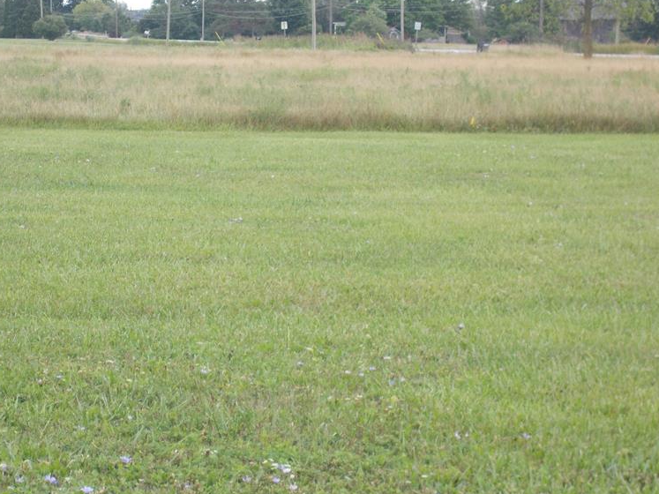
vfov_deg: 9.6
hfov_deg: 12.7
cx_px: 243
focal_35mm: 155
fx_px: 2950
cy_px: 243
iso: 80
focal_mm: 20.1
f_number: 6
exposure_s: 1/80
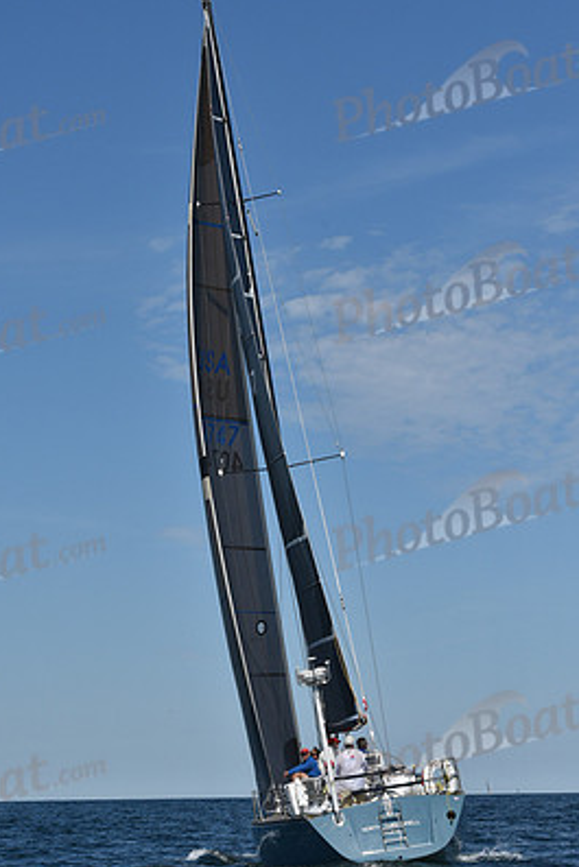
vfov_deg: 17.9
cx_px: 220
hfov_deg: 12.0
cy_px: 432
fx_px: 2748
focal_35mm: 114
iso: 250
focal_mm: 78
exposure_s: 1/1250
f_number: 10
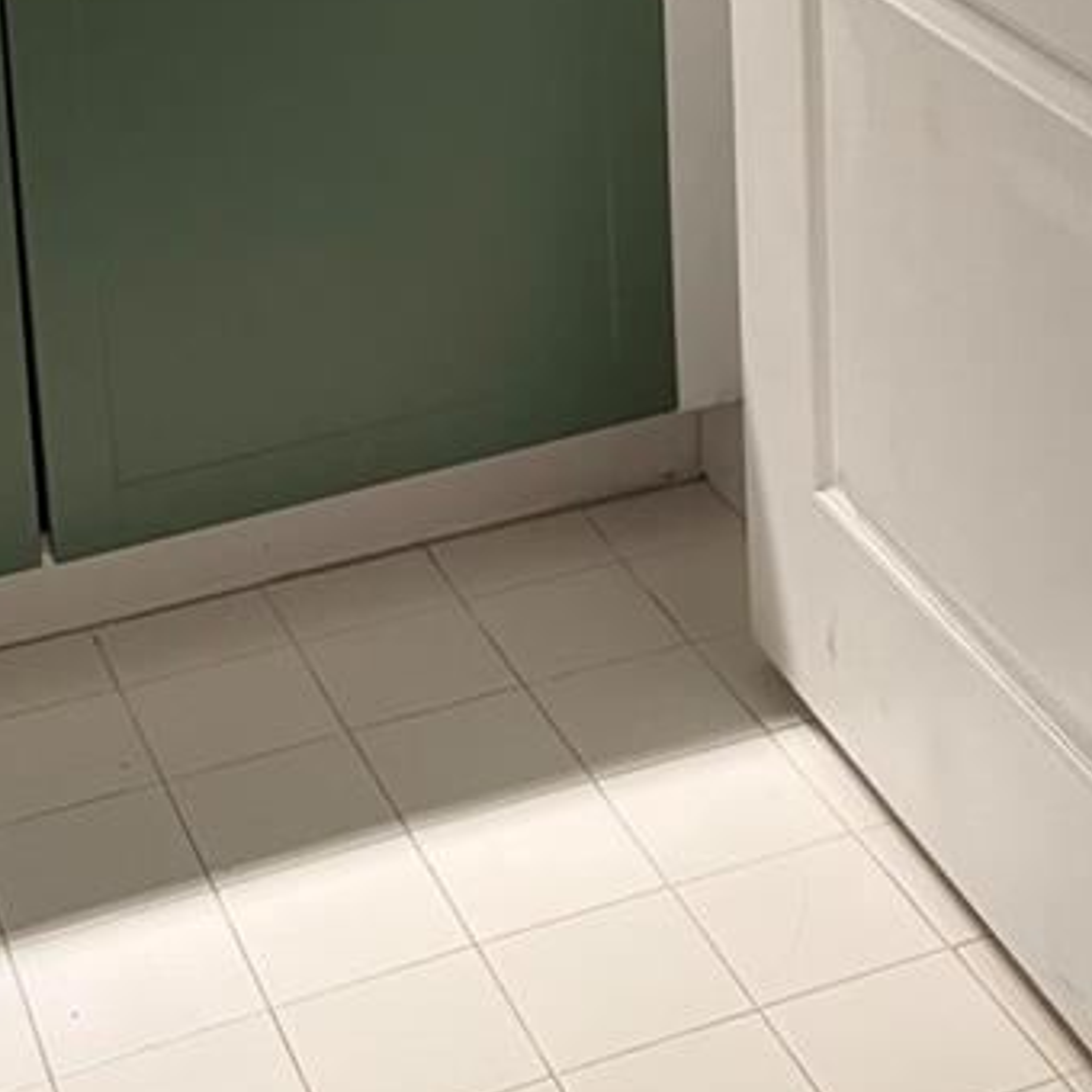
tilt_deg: -12.1
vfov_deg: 19.7
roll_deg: +1.7
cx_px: 742
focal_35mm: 81
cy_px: -331
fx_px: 2891
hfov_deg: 21.3
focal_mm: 5.96
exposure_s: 1/60
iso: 250
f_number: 1.6
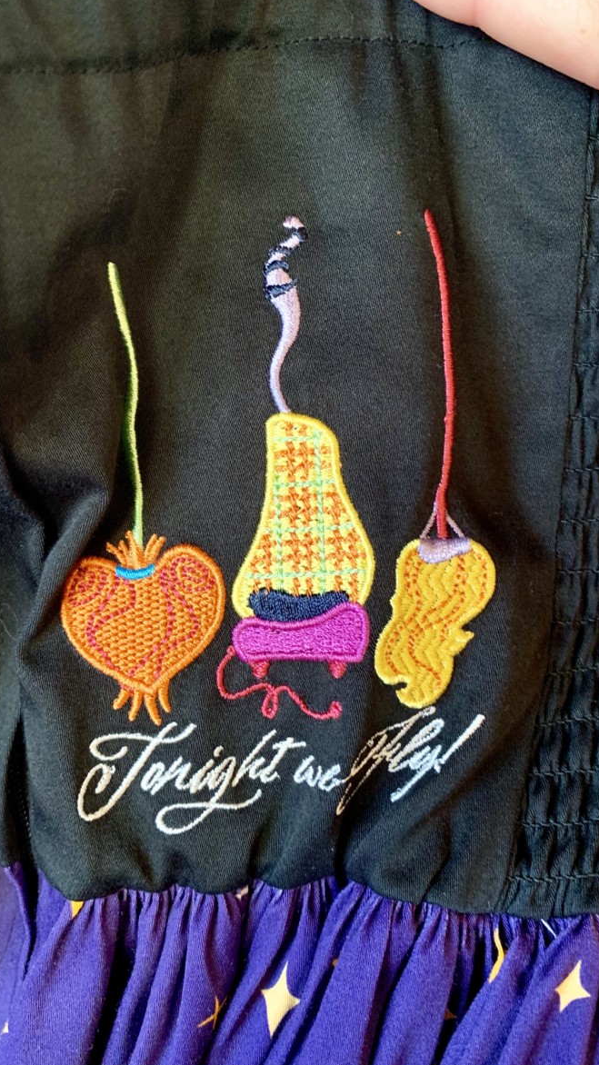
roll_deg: -15.1
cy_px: 533
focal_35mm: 29
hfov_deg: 40.1
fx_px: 819
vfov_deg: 66.1
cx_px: 272
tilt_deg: -21.6
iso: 400
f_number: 1.8
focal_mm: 4.25
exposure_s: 1/40
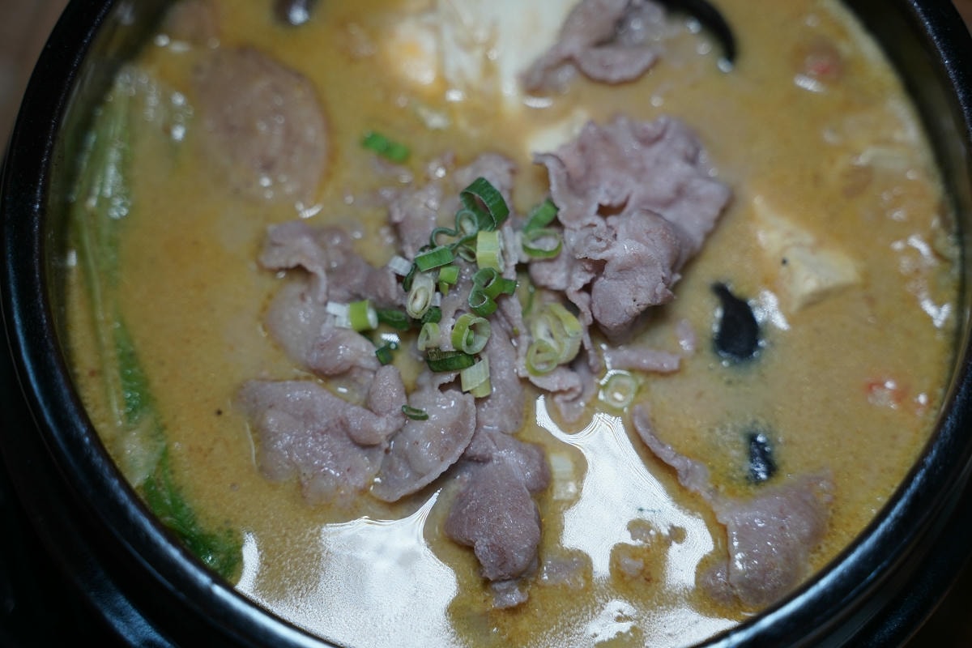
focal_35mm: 75
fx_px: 2025
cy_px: 324
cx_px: 486
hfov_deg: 27.0
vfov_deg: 18.2
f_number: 4
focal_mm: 75
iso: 125
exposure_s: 1/80
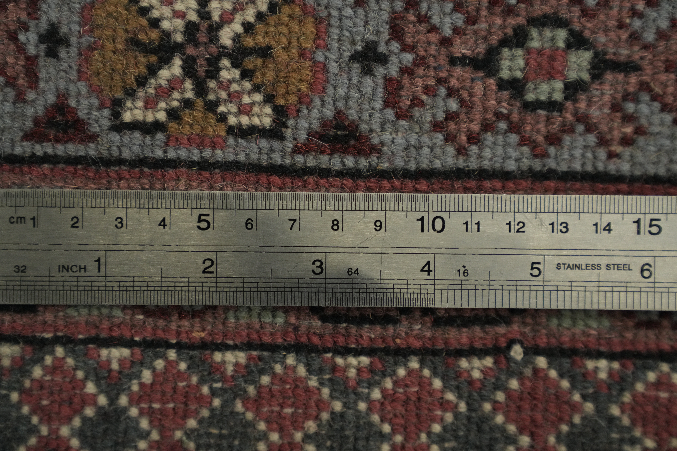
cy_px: 226
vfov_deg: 19.5
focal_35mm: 70
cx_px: 338
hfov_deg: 28.8
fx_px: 1316
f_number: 3.2
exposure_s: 1/125
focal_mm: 70
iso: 3200
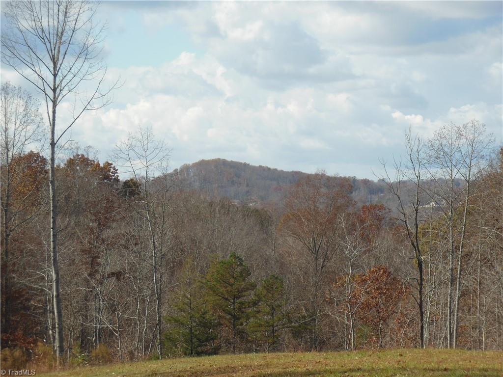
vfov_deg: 11.7
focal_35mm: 127
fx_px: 1845
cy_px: 188
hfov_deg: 15.5
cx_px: 252
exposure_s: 1/640
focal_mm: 22.6
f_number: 5
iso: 125
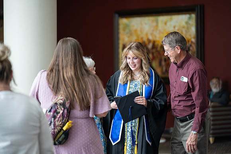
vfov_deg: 9.5
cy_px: 77
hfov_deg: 14.2
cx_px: 116
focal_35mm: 145
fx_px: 931
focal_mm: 145
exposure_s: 1/320
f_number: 2.8
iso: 400
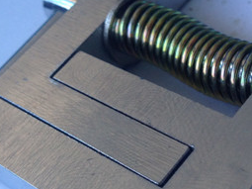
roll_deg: +22.5
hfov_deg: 22.0
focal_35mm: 88
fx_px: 640
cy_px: 92
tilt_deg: -43.3
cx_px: 195
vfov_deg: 16.8
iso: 64
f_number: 2.4
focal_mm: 4.12
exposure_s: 1/120
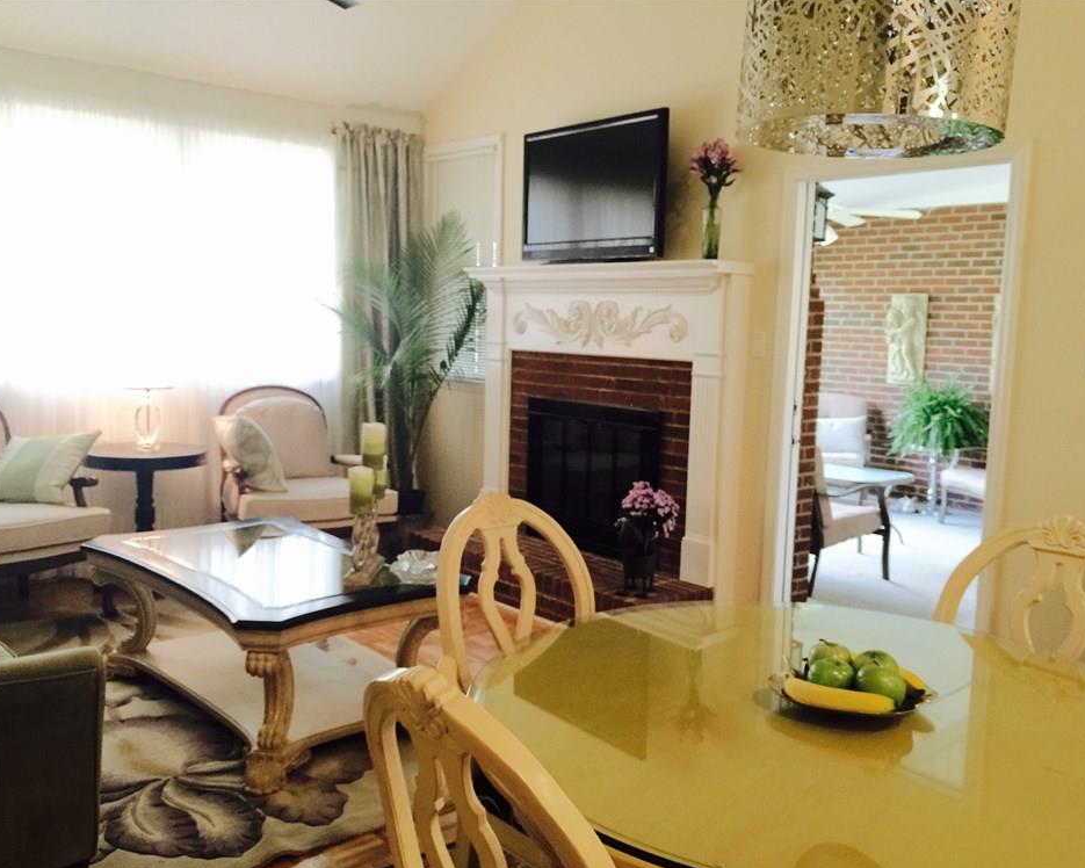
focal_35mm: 31
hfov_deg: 57.2
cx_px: 541
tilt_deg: -8.1
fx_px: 995
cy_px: 443
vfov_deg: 47.1
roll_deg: -3.0
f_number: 2.2
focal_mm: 4.15
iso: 80
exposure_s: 1/15
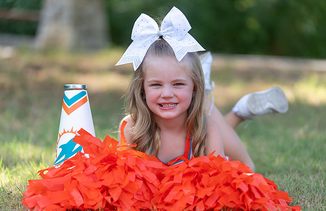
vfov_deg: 9.7
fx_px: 1239
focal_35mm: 138
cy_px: 119
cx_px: 165
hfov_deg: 15.0
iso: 100
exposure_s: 1/400
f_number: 2.8
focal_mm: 125
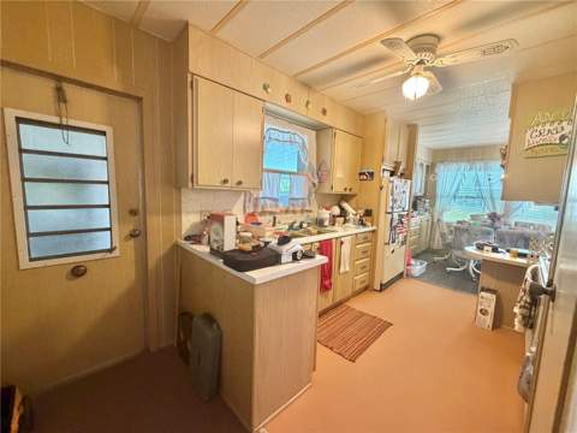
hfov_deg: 102.1
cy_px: 216
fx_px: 233
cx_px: 288
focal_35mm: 14
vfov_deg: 85.7
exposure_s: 1/60
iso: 500
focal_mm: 2.22
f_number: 2.2
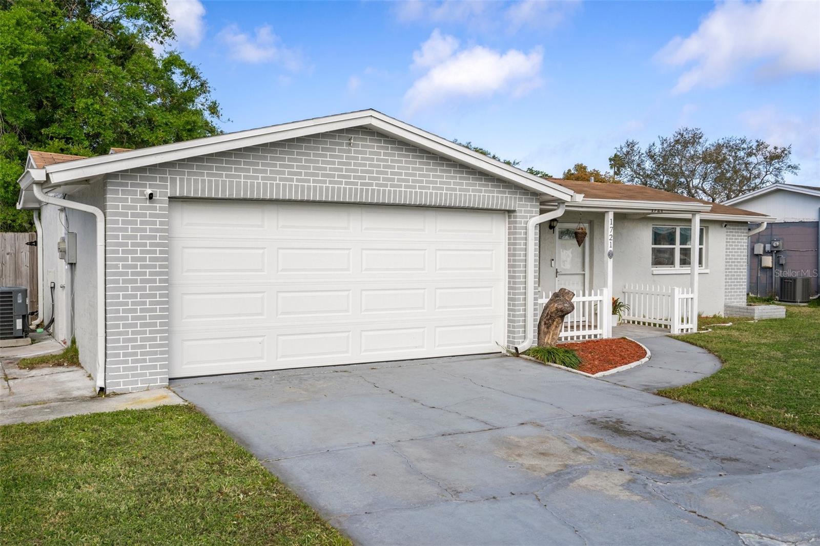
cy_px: 273
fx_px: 729
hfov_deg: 58.7
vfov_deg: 41.1
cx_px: 410
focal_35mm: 32
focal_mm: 32
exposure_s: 1/160
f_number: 9
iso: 320
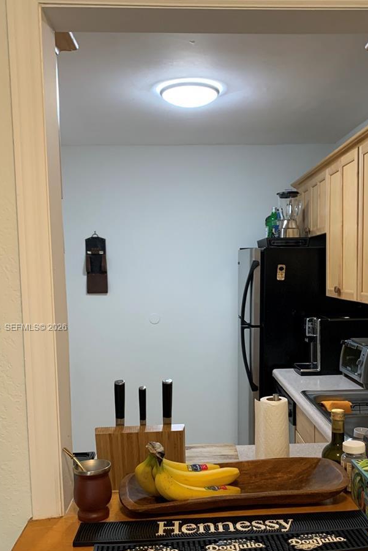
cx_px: 229
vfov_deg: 52.8
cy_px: 328
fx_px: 552
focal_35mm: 36
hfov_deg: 36.7
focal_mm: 4.25
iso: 200
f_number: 1.8
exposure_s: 1/60
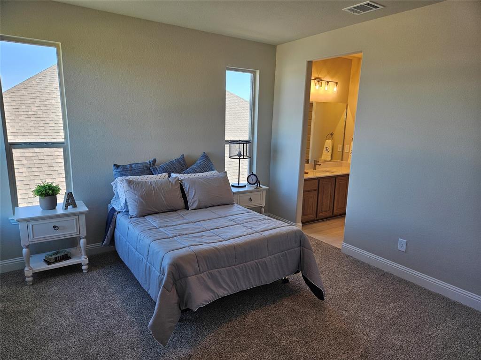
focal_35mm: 23
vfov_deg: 58.9
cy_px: 180
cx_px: 240
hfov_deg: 73.9
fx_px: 320
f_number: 1.8
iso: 50
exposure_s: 1/120
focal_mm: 5.4
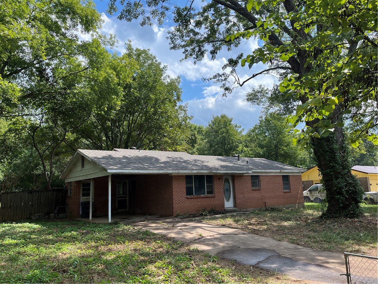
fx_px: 284
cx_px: 189
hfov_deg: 67.3
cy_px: 142
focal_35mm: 26
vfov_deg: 53.1
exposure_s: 1/1862
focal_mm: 5.1
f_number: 1.6
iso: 50
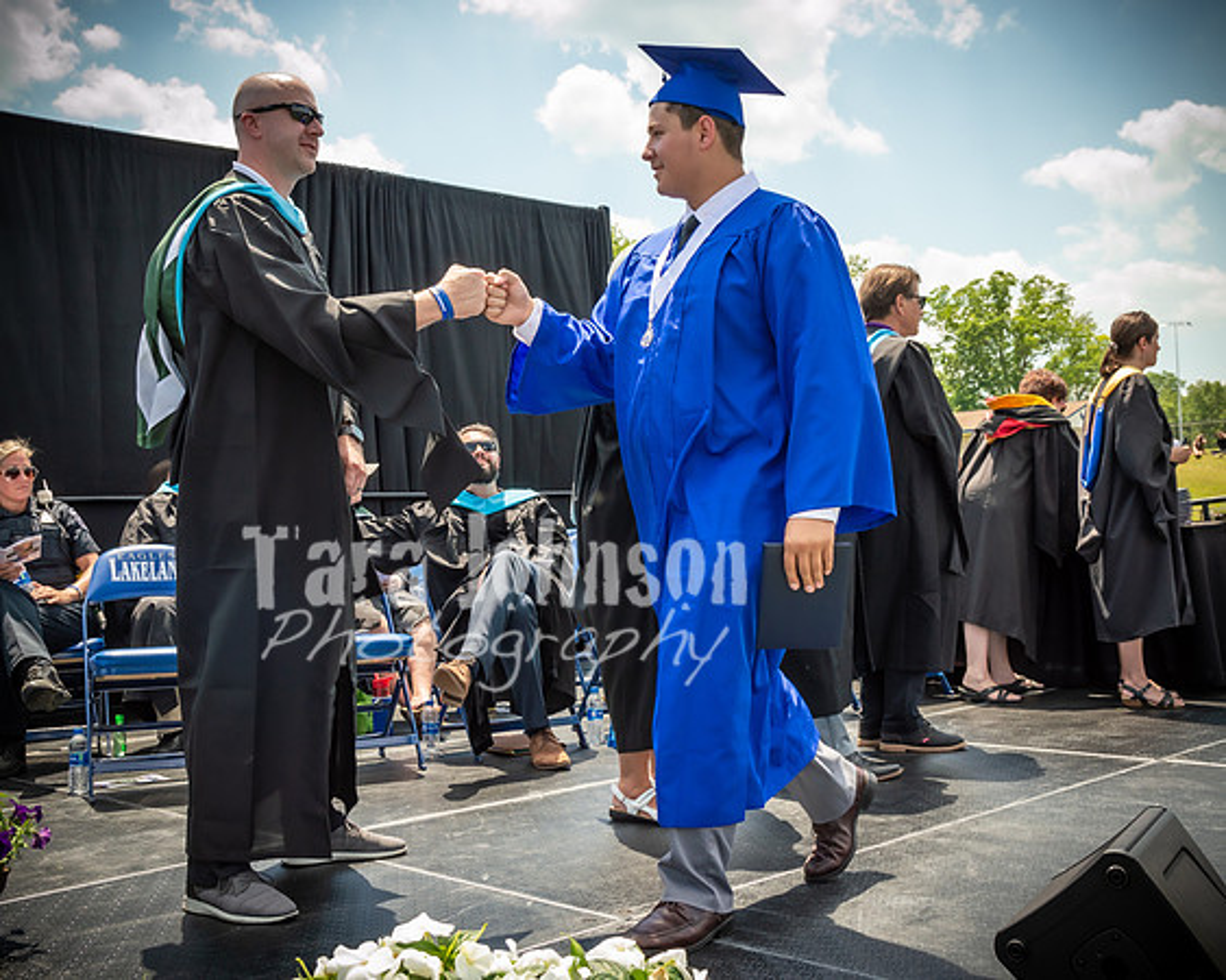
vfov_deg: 36.2
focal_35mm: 41
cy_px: 481
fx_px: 1500
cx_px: 595
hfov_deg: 44.5
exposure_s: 1/320
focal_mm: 24
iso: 200
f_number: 7.1
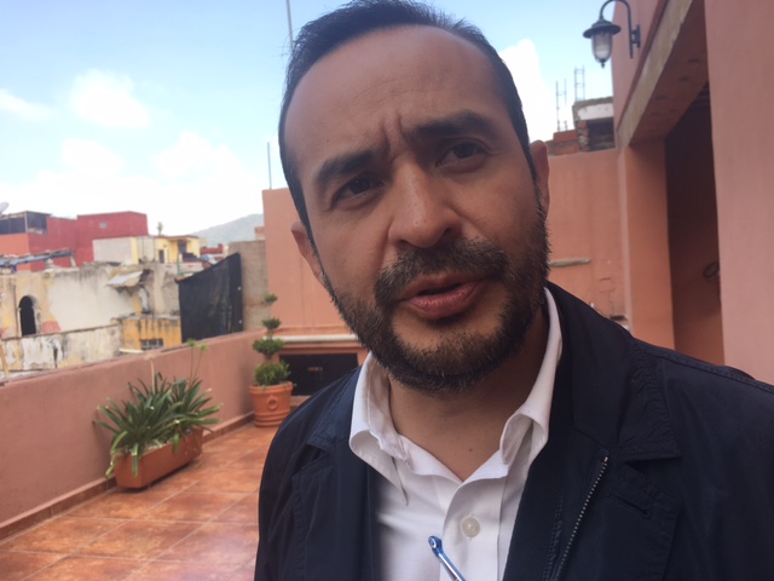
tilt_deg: -1.1
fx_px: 648
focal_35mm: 29
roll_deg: +2.1
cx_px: 387
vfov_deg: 48.2
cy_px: 290
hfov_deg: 61.7
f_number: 2.2
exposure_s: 1/475
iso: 25
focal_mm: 4.15
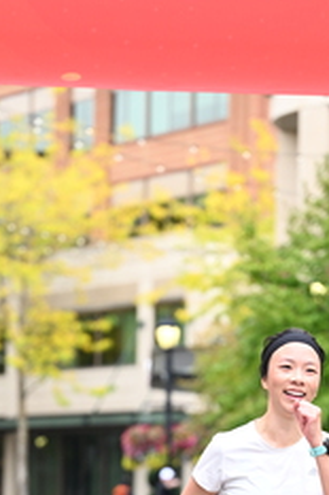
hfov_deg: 6.8
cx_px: 213
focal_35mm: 203
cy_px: 467
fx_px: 2787
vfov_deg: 10.1
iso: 640
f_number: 2.8
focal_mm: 86
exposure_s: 1/1600
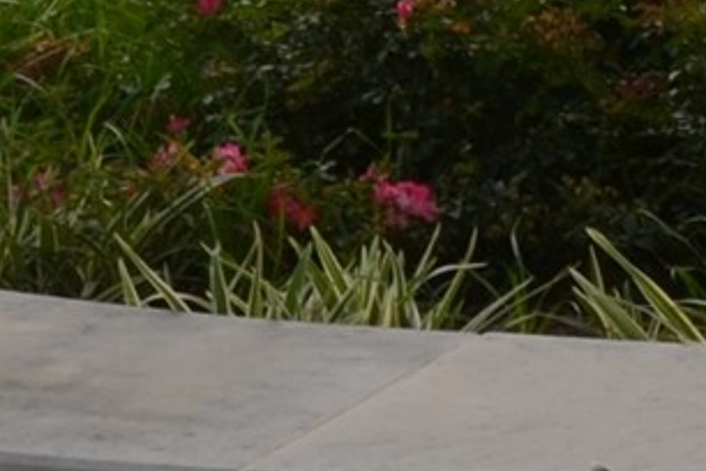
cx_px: 1193
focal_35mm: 213
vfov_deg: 6.3
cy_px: -319
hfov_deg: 9.3
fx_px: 4177
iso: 100
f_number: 11
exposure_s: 1/200
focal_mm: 20
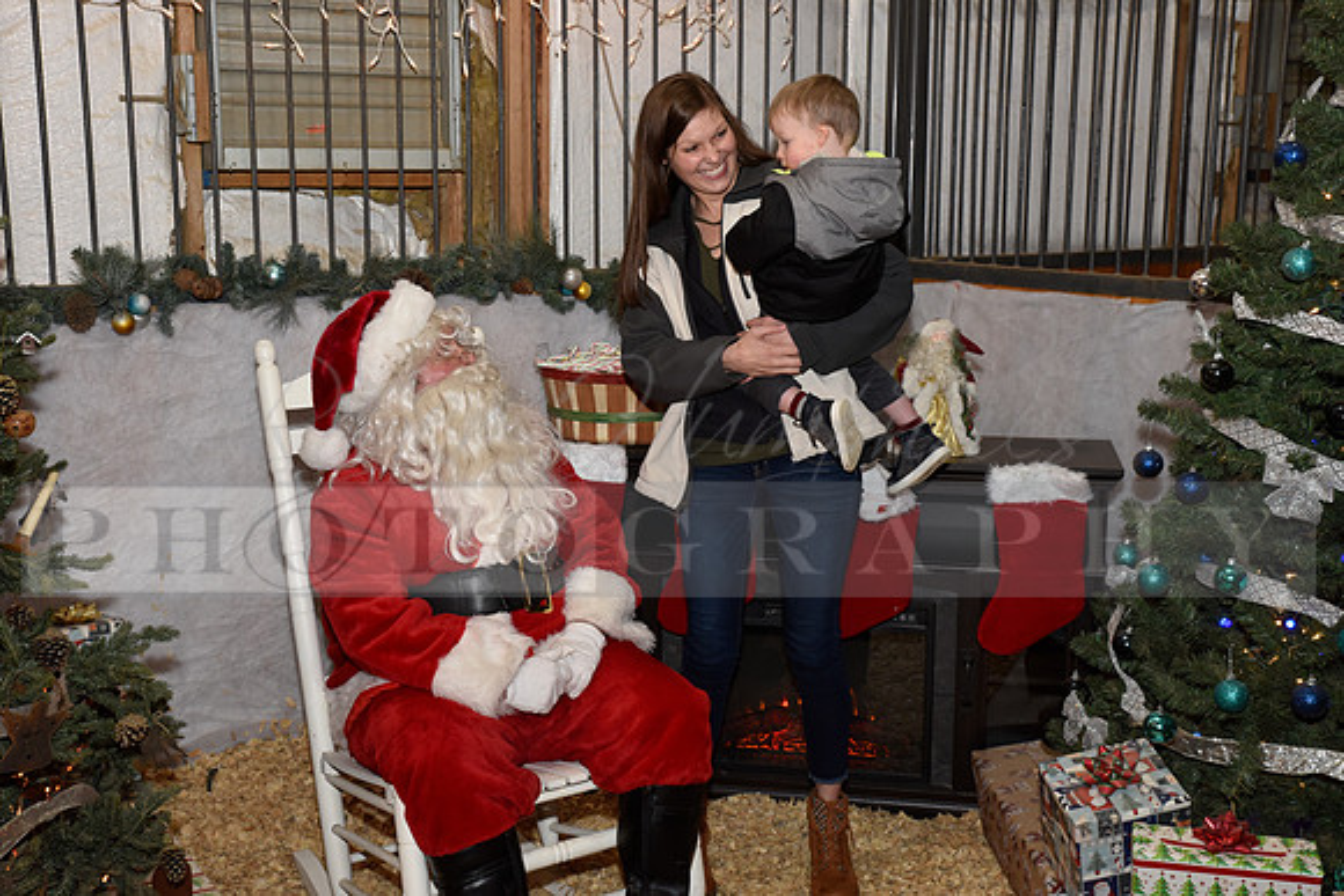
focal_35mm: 45
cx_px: 672
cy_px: 448
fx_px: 1680
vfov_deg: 29.9
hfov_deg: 43.6
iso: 1600
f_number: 8
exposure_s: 1/60
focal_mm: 45
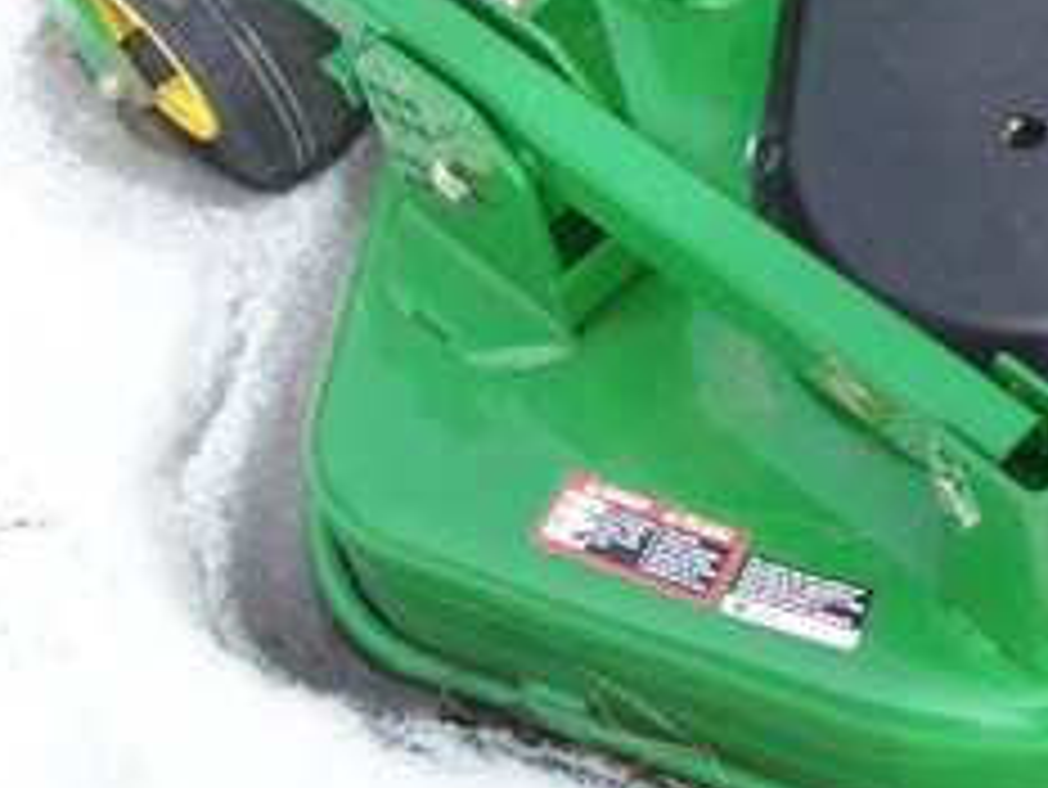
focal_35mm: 84
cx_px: 1052
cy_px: -68
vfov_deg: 17.0
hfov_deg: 22.4
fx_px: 2544
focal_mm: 6
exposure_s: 1/279
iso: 80
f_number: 4.8
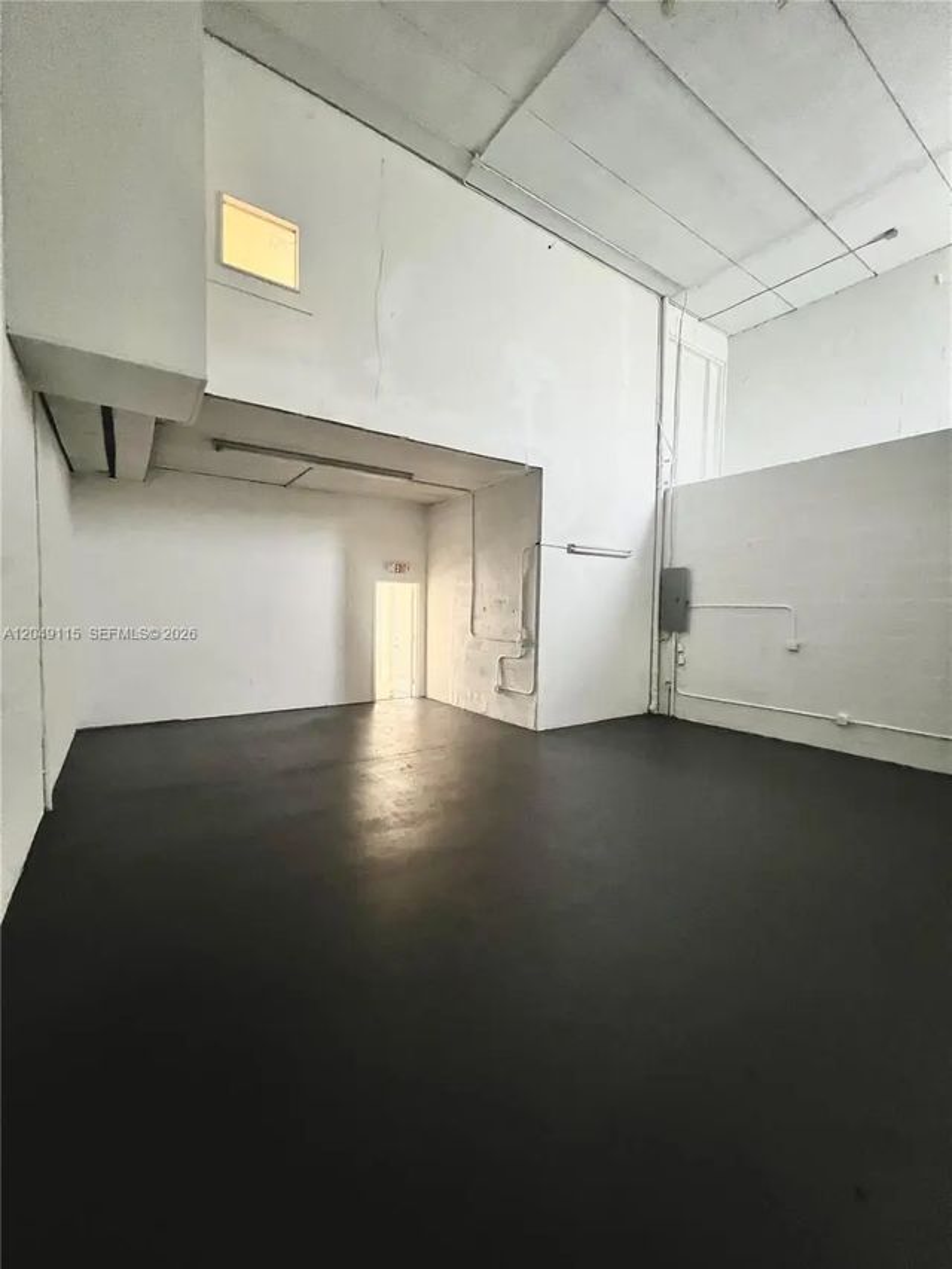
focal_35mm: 13
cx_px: 476
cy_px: 634
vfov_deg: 106.2
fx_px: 477
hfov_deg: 89.9
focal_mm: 1.57
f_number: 1.8
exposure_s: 1/60
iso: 640
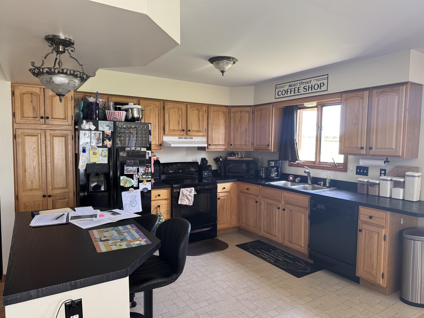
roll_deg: -0.8
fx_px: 294
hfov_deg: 71.6
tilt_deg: -4.5
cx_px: 212
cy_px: 159
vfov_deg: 56.8
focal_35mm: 24
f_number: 1.78
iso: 200
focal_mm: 6.76
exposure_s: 1/80
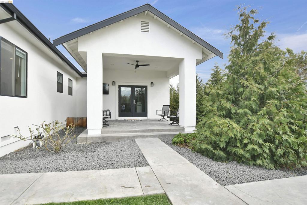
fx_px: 128
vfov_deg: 77.3
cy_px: 102
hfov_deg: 100.4
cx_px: 154
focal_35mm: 15
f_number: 4
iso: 250
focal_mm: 10
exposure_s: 1/500
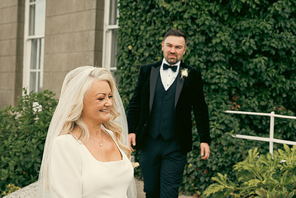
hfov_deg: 28.4
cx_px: 177
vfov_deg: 19.1
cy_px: 139
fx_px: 584
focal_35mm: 71
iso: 125
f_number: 3.5
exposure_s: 1/400
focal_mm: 48
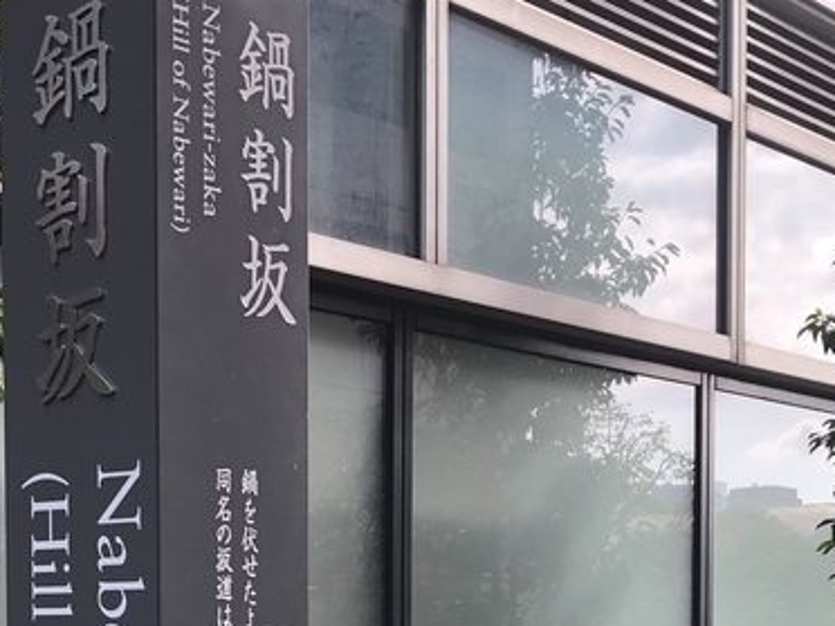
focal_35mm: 77
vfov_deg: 18.3
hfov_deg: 25.1
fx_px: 1857
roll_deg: +0.6
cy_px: 727
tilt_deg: -1.4
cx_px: 240
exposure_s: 1/152
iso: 20
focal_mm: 3.99
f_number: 1.8
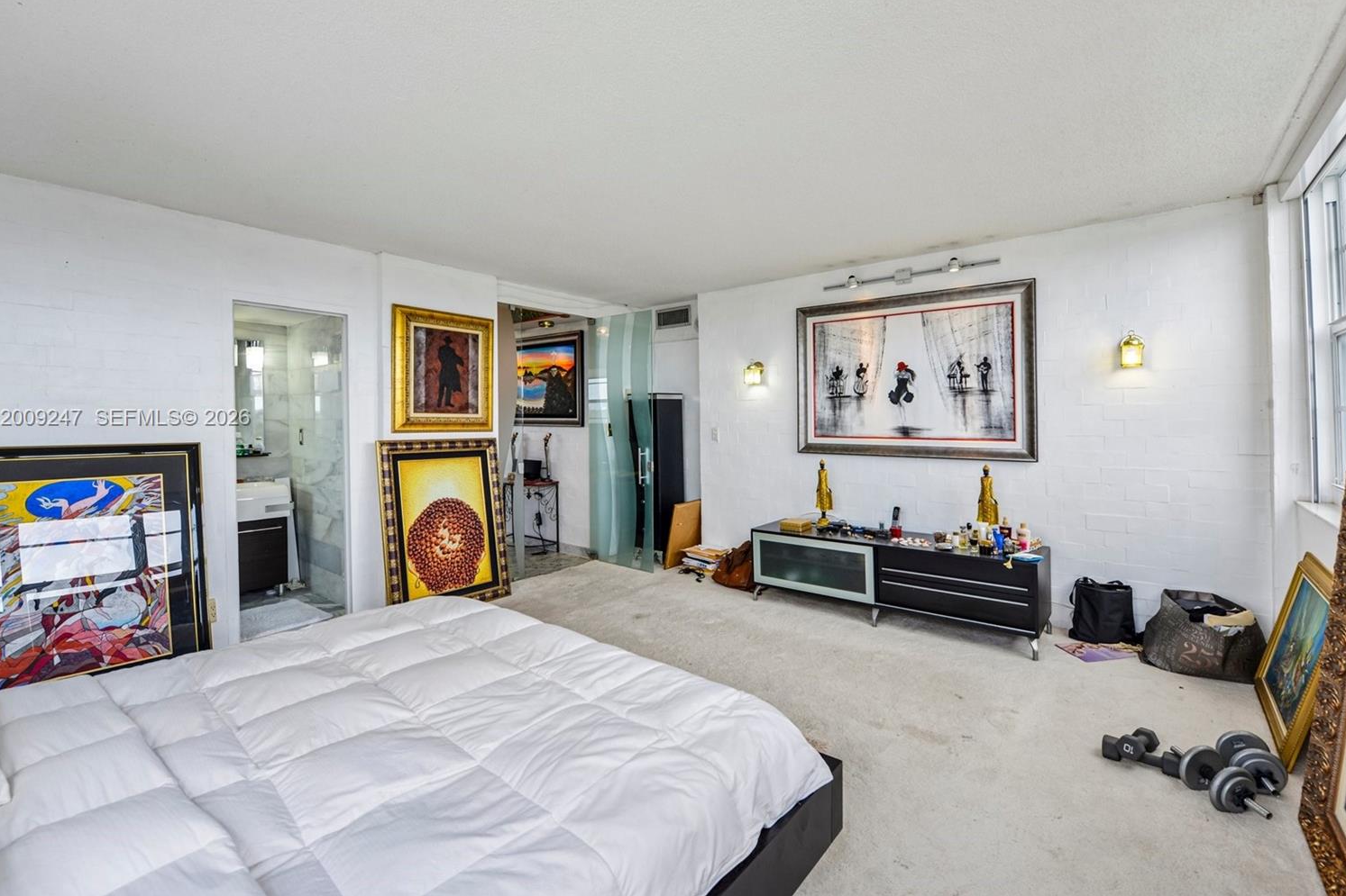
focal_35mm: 15
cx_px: 691
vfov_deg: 77.2
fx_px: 561
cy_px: 419
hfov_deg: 100.4
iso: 200
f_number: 9
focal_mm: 14
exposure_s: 1/50
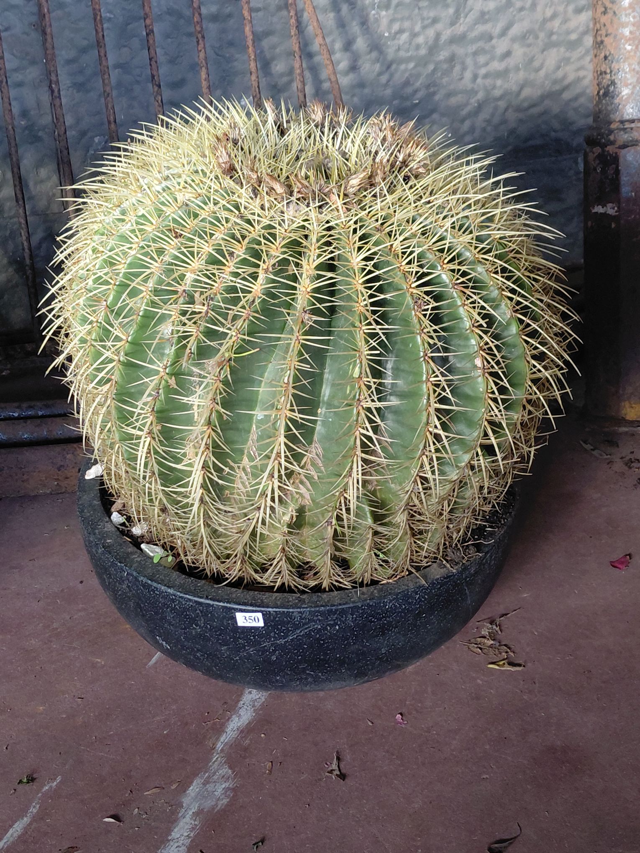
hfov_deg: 54.9
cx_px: 320
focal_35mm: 25
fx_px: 616
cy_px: 426
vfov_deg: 69.4
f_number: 1.8
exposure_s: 1/100
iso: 250
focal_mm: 4.69
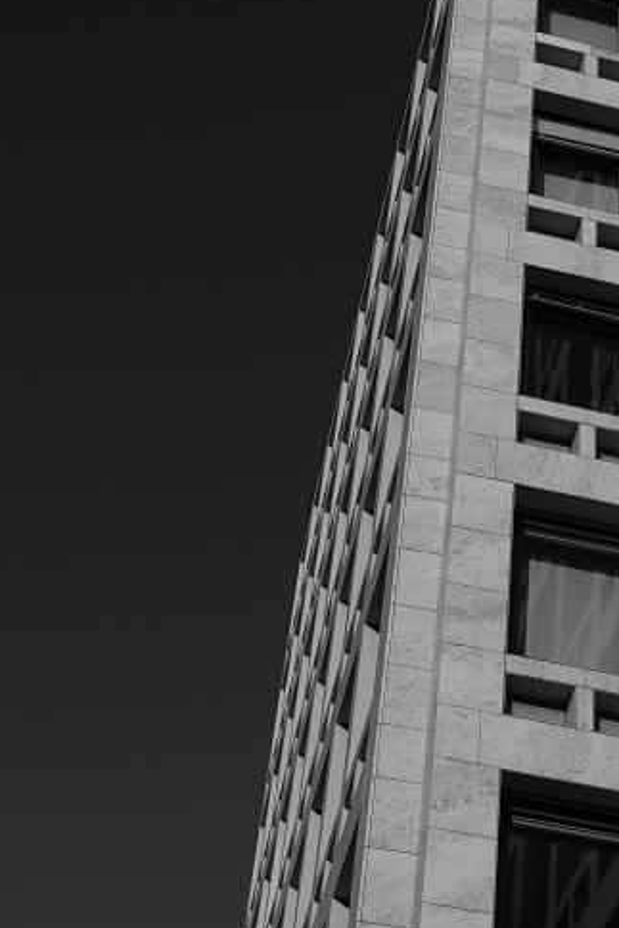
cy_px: 671
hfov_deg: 19.7
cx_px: 431
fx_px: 1778
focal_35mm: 69
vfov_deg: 28.9
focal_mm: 26
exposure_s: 1/500
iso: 200
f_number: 11
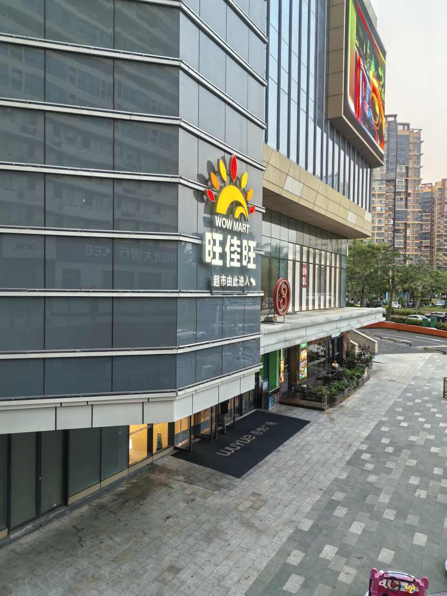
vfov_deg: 65.3
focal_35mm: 27
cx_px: 224
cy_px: 298
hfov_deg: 51.4
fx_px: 465
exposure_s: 1/103
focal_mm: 5.52
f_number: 1.9
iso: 50
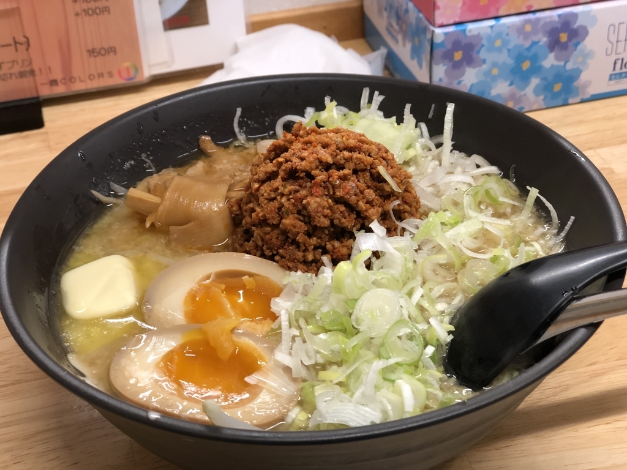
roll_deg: +2.9
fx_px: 1032
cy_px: 235
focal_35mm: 57
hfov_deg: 33.8
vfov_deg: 25.7
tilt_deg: -37.4
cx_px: 314
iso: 125
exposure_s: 1/33
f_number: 2.8
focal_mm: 6.6
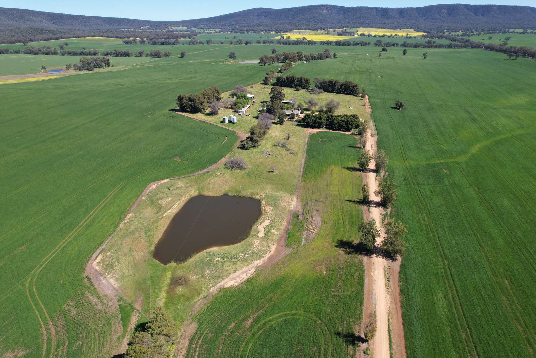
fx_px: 328
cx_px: 268
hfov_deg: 78.6
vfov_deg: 57.2
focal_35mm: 22
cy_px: 179
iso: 100
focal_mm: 8.38
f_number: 2.8
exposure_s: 1/1250
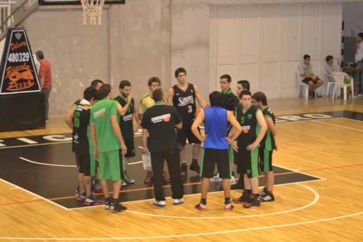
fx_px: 1059
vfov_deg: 13.0
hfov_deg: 19.5
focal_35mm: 105
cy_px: 121
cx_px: 182
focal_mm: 70
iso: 1400
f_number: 4
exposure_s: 1/60
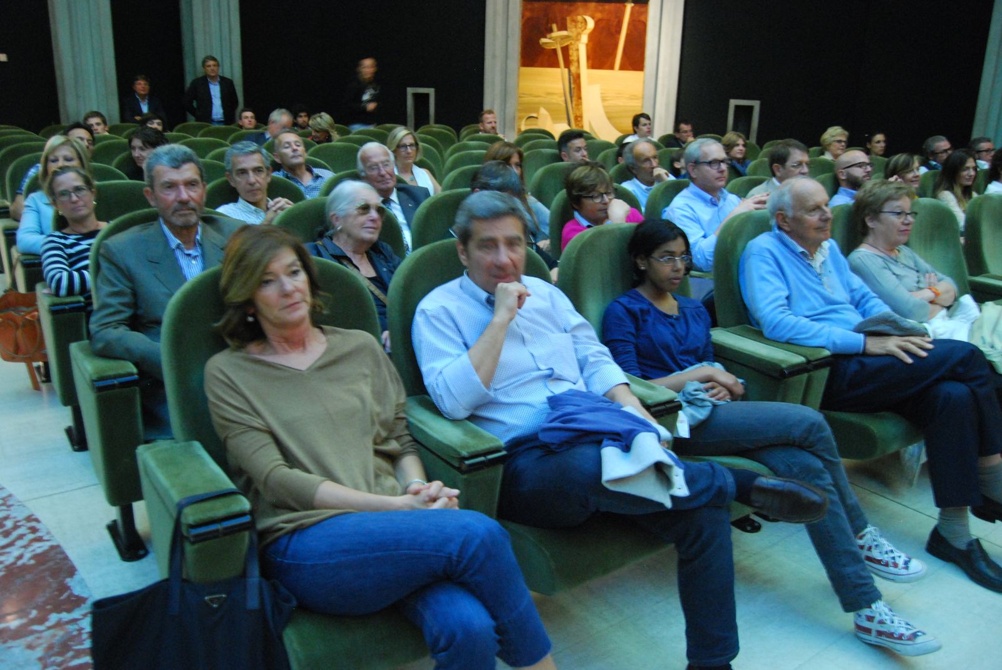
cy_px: 335
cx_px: 501
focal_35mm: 27
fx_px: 752
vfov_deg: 48.0
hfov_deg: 67.3
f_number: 3.5
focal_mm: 18
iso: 1600
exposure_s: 1/5
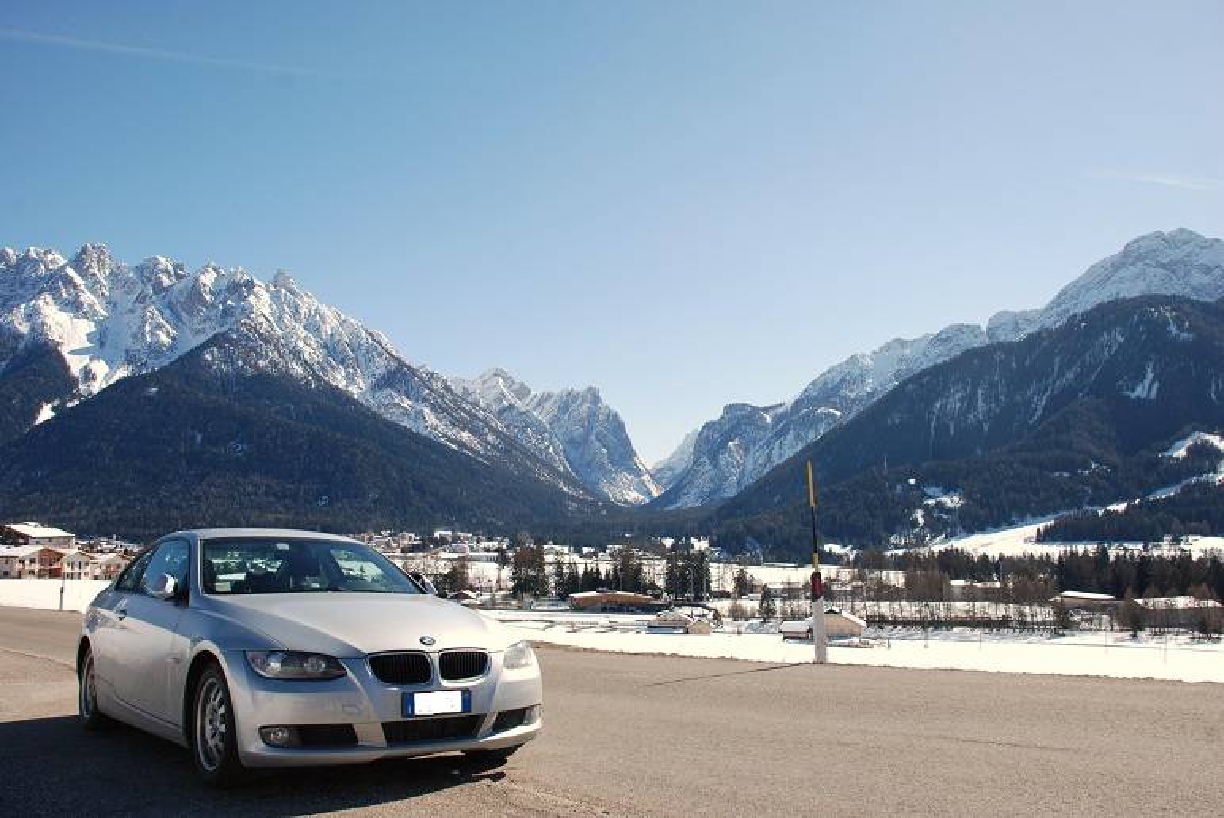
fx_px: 1021
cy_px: 409
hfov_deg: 61.9
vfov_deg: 43.7
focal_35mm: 30
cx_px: 612
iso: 100
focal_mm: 20
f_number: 8
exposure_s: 1/250
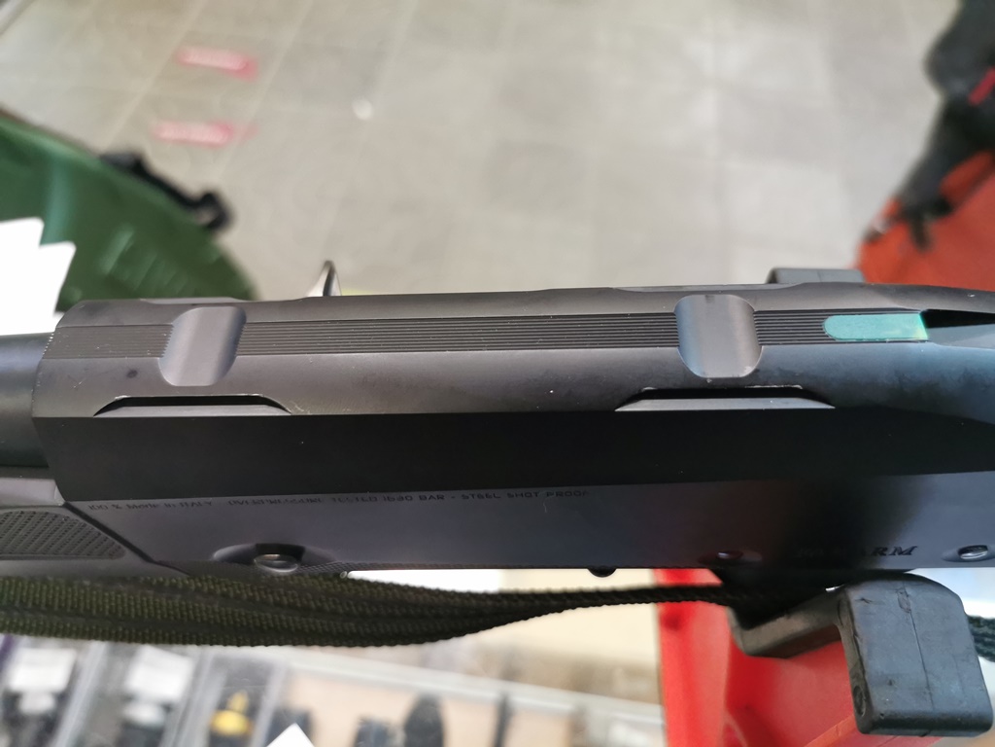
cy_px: 374
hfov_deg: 65.3
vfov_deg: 51.4
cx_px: 498
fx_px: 776
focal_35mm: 27
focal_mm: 5.56
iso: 320
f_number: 1.6
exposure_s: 1/50
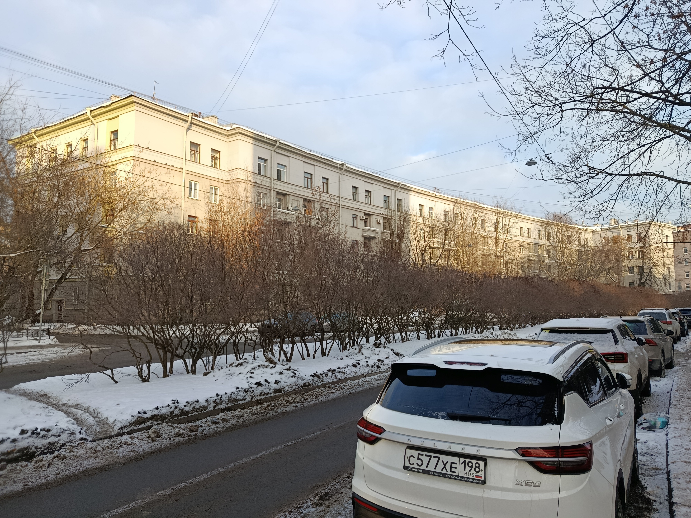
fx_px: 479
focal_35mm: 24
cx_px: 346
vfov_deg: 56.8
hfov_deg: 71.6
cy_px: 259
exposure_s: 1/120
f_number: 1.7
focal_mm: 5.24
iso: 50
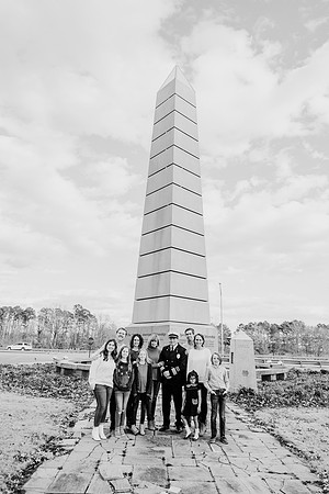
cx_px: 164
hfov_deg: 53.1
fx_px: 329
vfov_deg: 73.7
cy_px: 247
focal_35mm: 24
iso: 100
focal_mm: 24
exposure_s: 1/400
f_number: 3.5
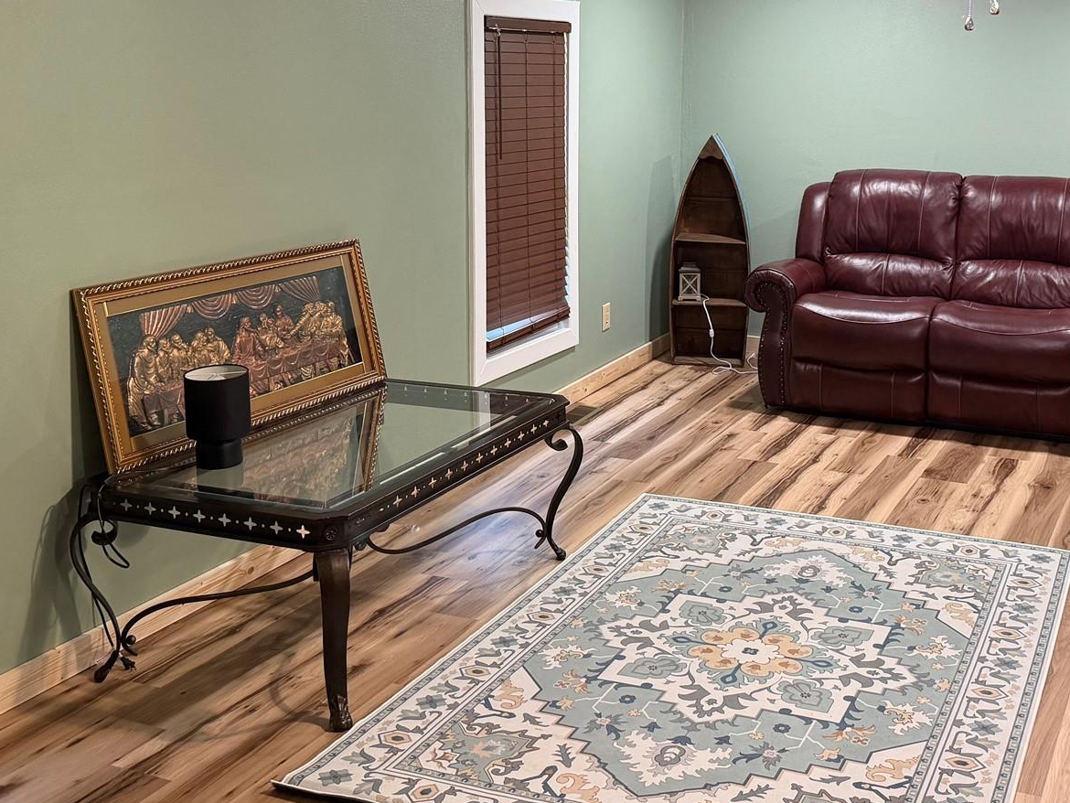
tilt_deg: -8.1
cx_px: 700
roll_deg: -0.7
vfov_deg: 33.8
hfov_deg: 44.2
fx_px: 1299
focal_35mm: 42
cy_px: 227
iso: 250
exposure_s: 1/60
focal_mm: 6.76
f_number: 1.78
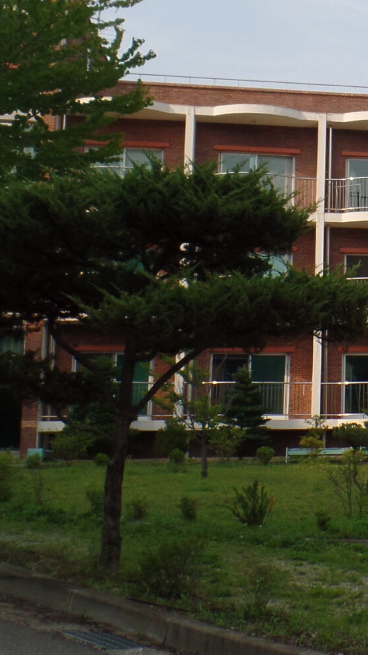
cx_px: 593
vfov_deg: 32.2
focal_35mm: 65
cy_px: 244
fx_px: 1128
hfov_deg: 16.5
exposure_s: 1/750
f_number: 3.5
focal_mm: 4.1
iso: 80
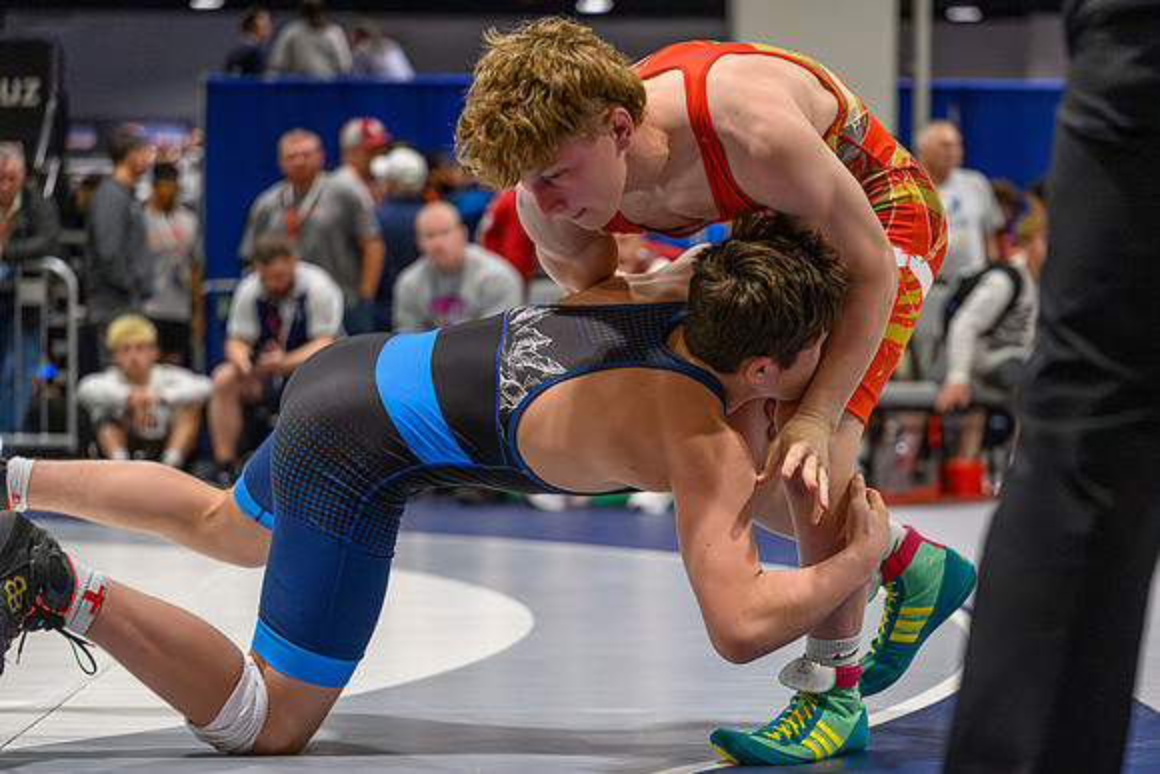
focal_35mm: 93
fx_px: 3010
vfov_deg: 14.6
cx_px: 701
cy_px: 467
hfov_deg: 21.8
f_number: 2.8
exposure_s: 1/800
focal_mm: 77
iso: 10000
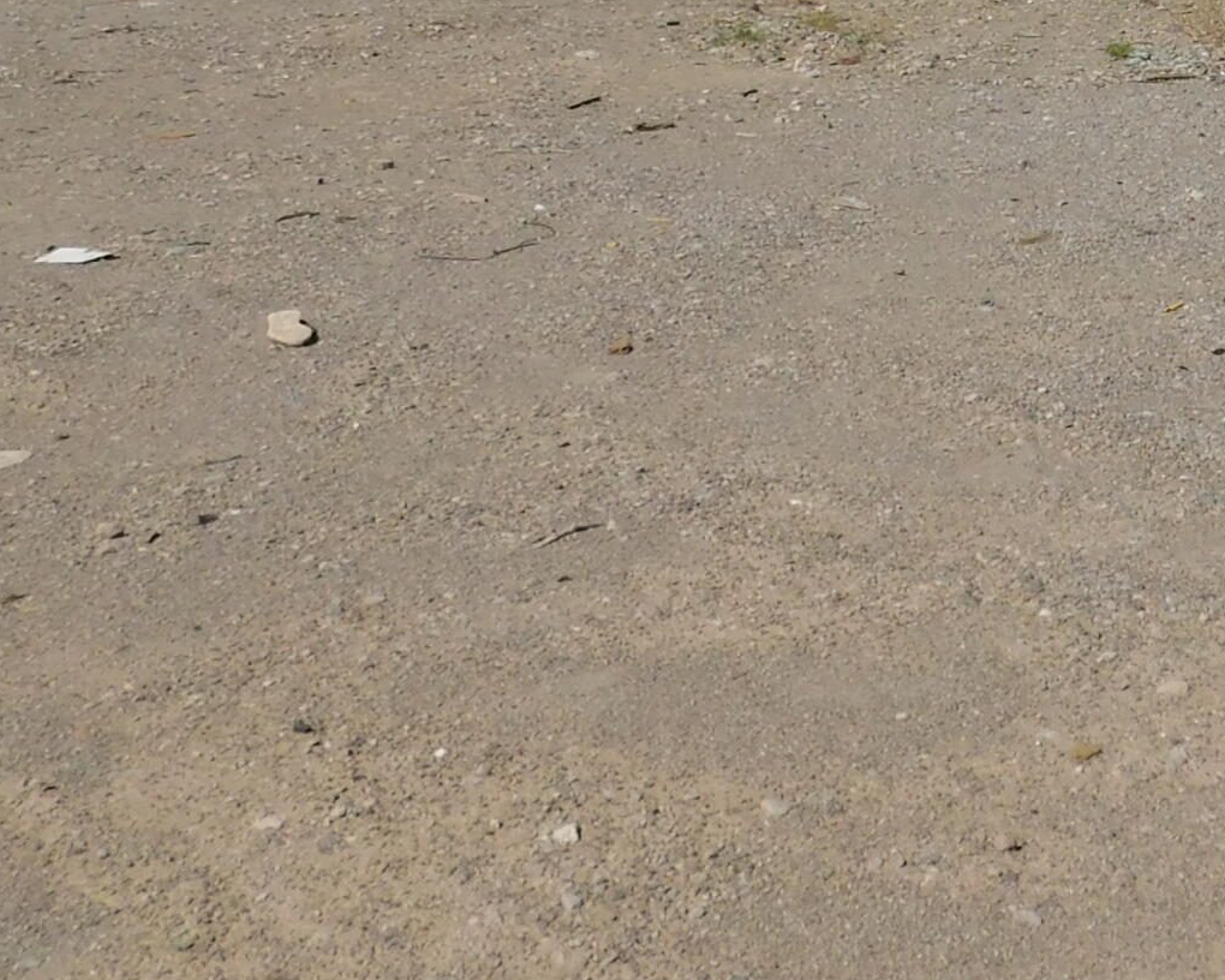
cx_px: 1440
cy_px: -155
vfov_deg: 21.7
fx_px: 2393
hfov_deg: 25.9
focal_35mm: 66
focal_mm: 4
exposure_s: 1/1000
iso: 125
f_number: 6
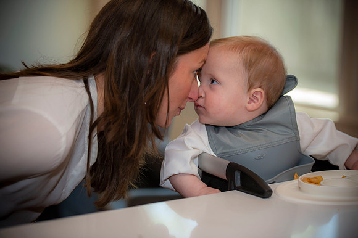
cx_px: 179
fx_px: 944
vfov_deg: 14.4
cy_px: 119
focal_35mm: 95
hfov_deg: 21.5
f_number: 2.8
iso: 125
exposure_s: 1/50
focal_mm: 95
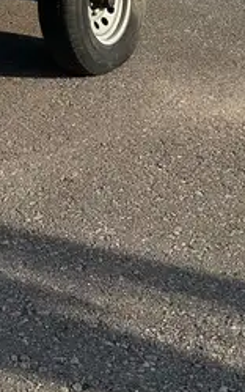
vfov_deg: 23.0
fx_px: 864
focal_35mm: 81
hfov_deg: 14.6
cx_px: -165
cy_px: -100
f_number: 1.5
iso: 50
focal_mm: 5.7
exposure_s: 1/3831
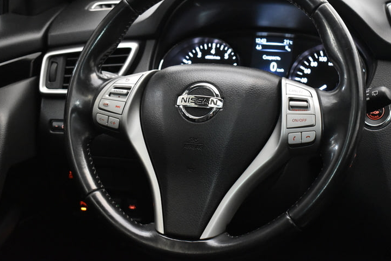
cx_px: 225
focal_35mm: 64
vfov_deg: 21.2
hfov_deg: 31.4
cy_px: 101
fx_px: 695
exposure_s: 1/50
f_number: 4.5
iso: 4000
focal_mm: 34
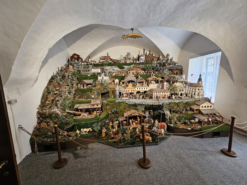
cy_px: 92
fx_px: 93
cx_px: 124
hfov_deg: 106.2
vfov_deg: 89.9
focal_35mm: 13
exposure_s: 1/50
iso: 200
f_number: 2.2
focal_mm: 2.2
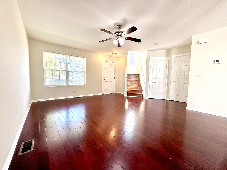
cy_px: 85
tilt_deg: -3.1
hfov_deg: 102.1
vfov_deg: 85.7
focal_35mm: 14
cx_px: 114
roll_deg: -1.0
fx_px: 92
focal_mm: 2.22
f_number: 2.2
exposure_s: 1/120
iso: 100
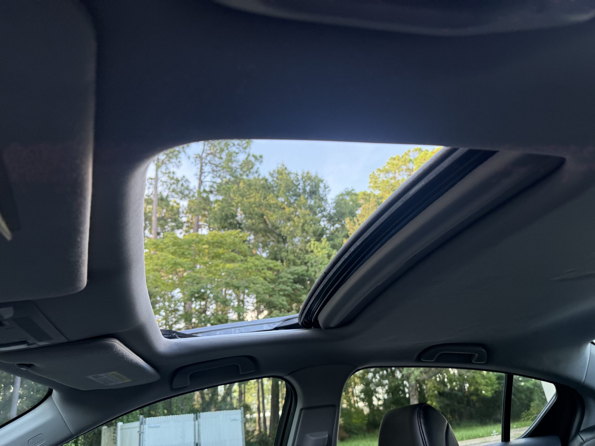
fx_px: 413
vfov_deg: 56.8
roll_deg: +6.9
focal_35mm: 24
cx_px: 298
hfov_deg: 71.6
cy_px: 223
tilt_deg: +27.9
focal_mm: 6.76
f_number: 1.78
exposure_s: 1/166
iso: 125
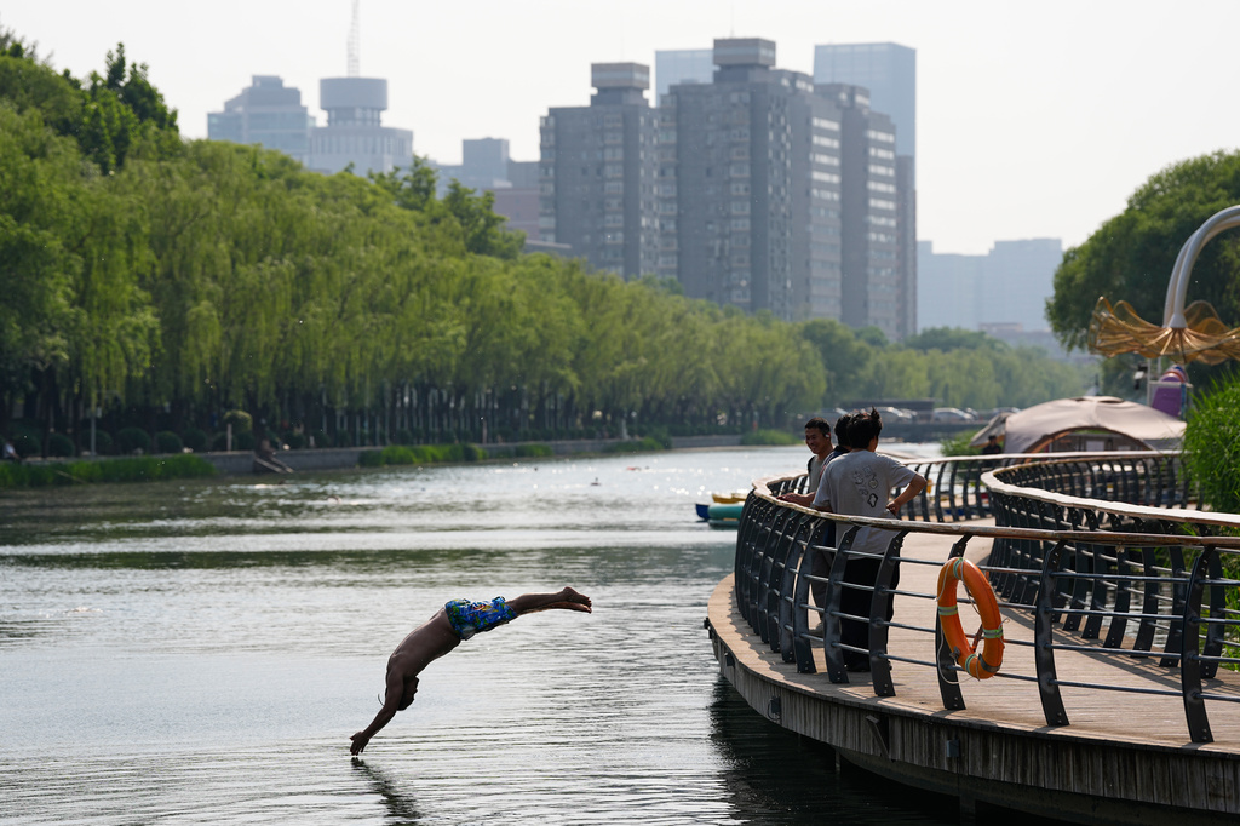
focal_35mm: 125
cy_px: 413
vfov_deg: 11.0
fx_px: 4304
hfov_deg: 16.4
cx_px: 620
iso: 100
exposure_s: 1/1250
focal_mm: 125
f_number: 4
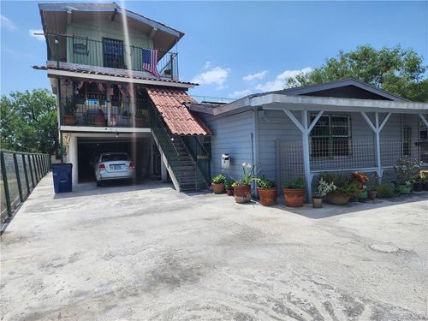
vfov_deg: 58.9
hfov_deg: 73.9
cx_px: 214
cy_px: 160
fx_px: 284
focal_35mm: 23
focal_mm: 6.4
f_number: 1.8
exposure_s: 1/1445
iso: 12
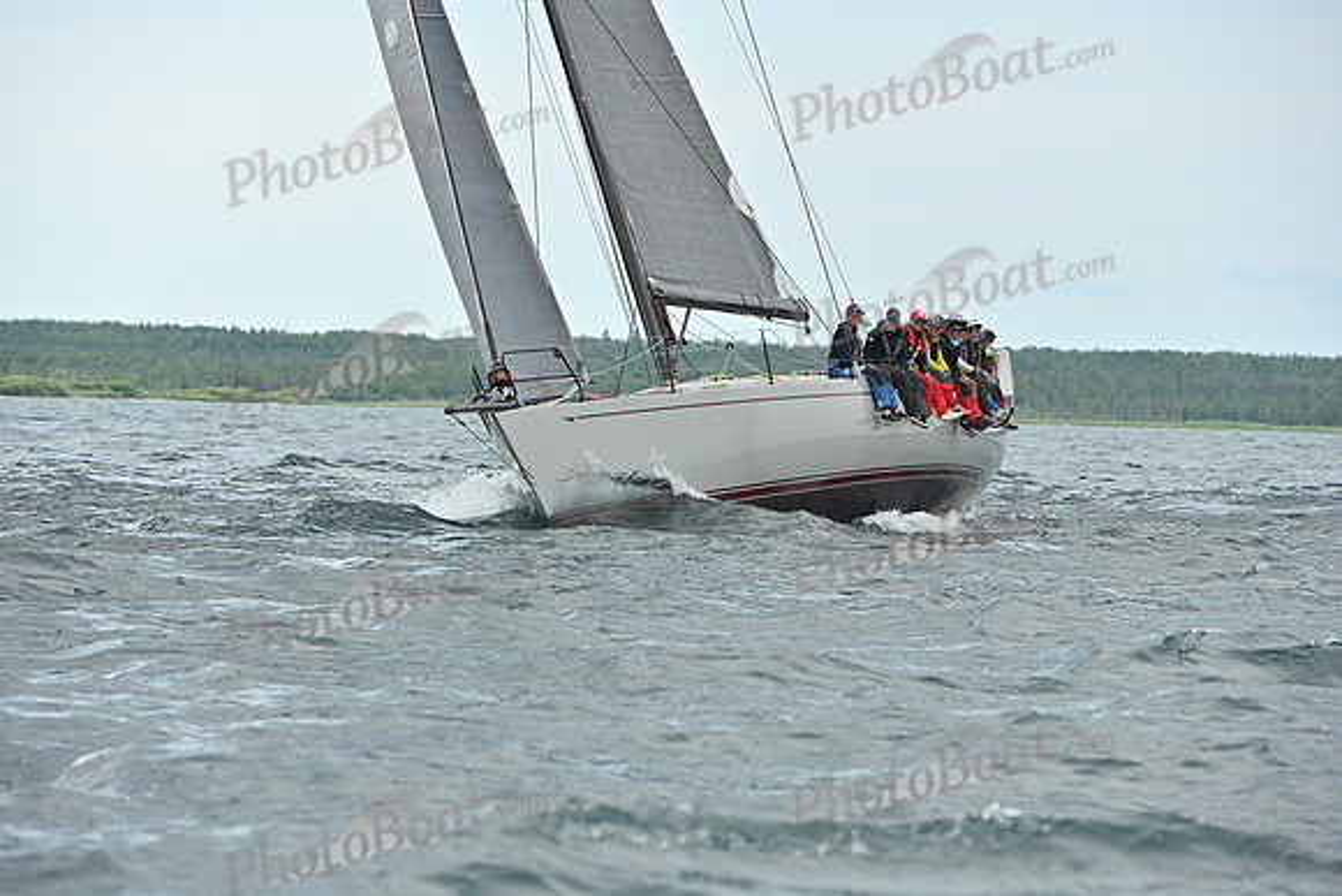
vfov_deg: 6.9
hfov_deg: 10.3
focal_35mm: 200
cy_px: 448
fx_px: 7457
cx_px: 671
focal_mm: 200
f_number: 7.1
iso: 320
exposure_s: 1/1000
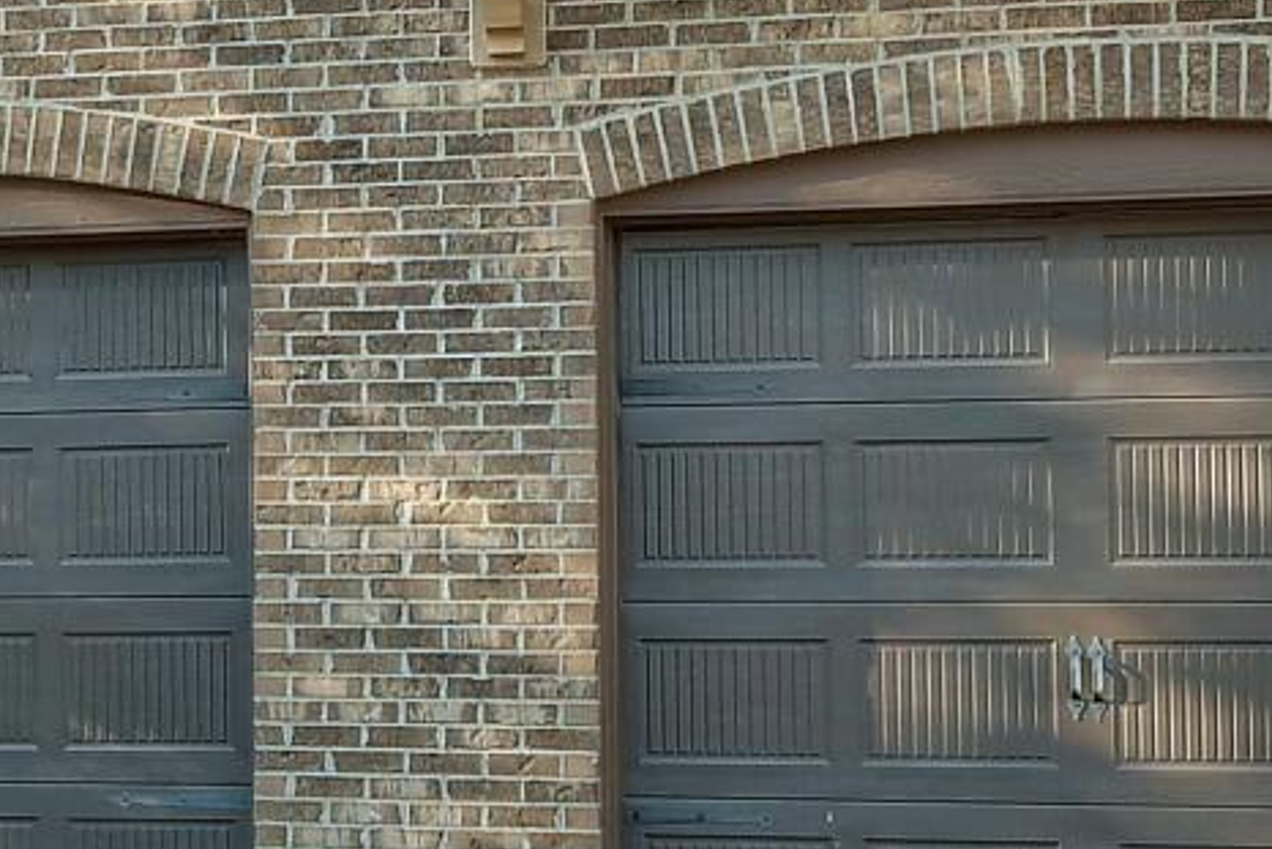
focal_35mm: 106
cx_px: -459
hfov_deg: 17.8
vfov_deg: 12.9
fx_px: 3754
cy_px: 460
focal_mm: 16.5
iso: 100
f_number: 10
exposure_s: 1/25
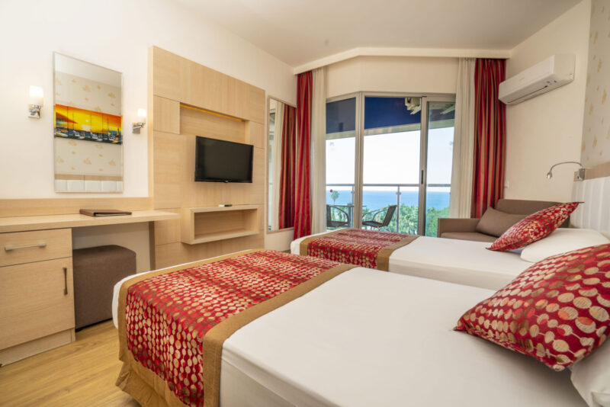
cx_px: 305
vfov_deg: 73.8
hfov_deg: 96.7
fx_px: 271
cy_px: 204
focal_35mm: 16
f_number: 11
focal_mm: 16
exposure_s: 1/20
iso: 100
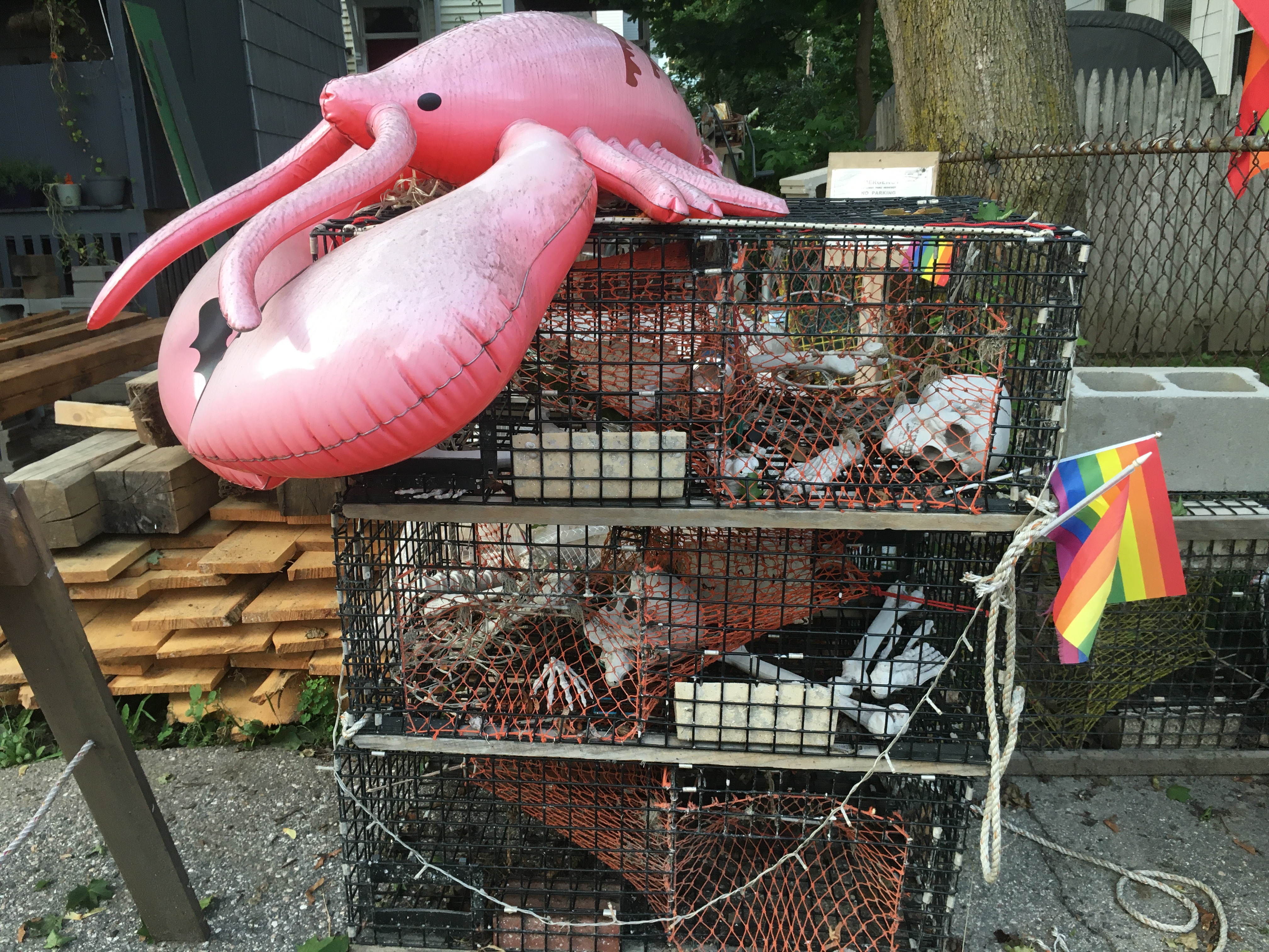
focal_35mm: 29
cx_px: 634
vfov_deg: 48.2
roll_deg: +2.5
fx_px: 1063
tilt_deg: -14.3
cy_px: 476
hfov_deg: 61.7
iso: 25
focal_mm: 4.15
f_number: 2.2
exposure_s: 1/30
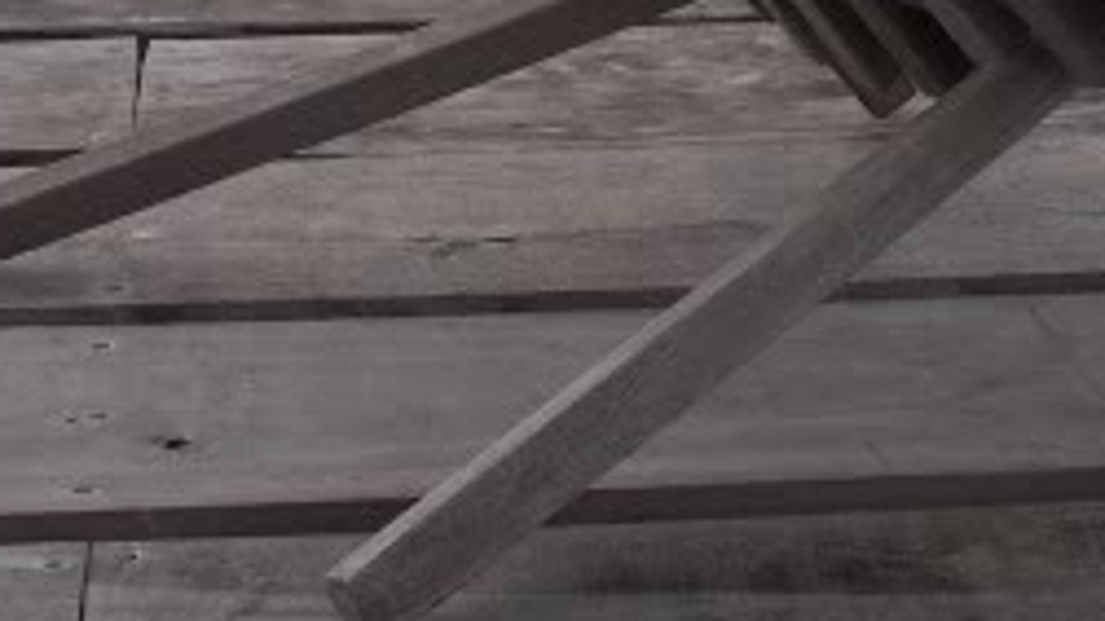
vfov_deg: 9.1
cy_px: -639
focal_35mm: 125
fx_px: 3661
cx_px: 1206
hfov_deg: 16.7
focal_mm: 7.54
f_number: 2.8
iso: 64
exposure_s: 1/200
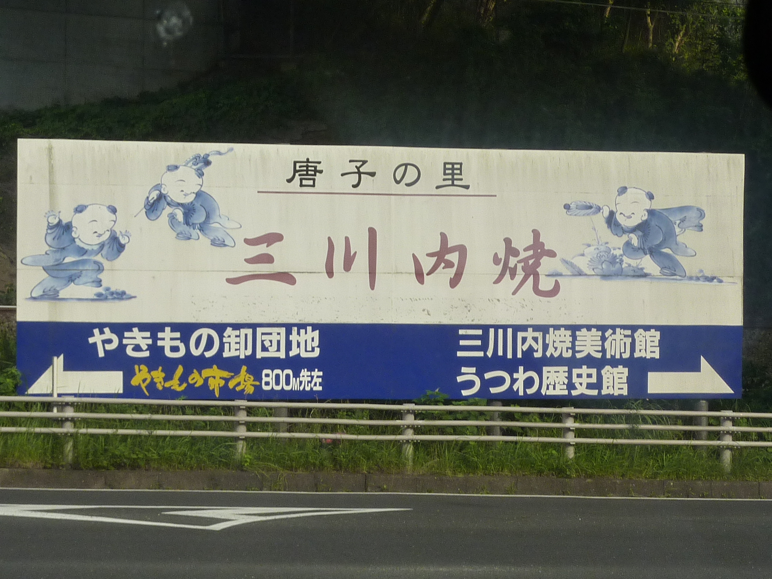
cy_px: 290
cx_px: 386
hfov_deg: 14.1
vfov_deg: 10.6
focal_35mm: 140
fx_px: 3122
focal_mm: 12.8
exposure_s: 1/250
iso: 125
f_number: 4.2
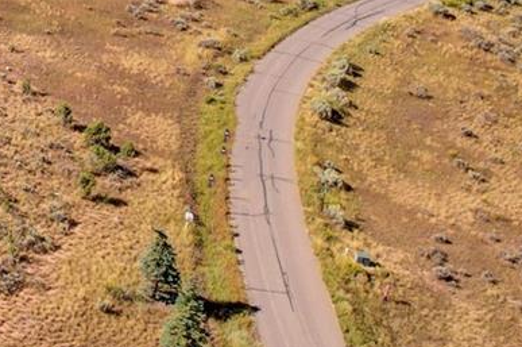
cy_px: -103
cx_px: -380
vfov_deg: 14.4
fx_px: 1318
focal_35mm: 91
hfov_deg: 18.3
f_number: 2.8
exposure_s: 1/120
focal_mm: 8.4
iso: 100
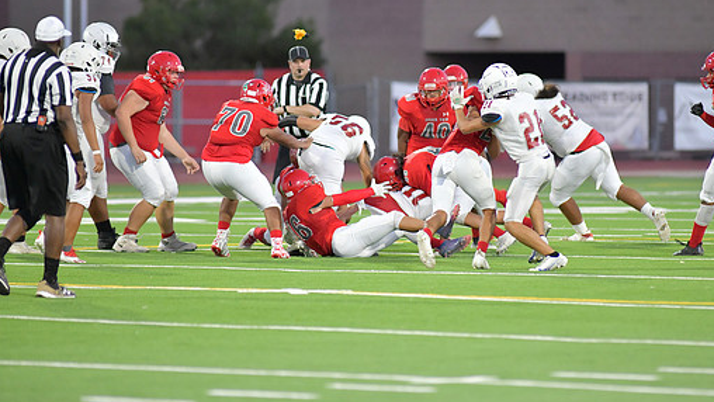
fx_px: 6798
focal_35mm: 359
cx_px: 406
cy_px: 176
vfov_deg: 3.4
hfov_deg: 6.0
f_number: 3.5
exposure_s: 1/1250
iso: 6400
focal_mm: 300
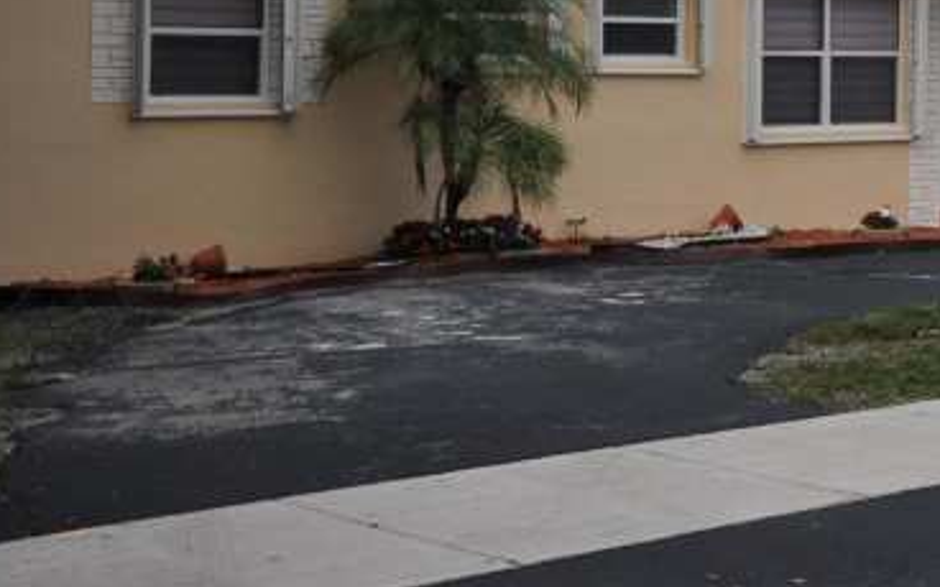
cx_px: 950
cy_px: -37
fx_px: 2382
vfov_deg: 13.8
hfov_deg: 21.5
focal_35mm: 93
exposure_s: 1/320
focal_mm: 28
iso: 200
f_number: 4
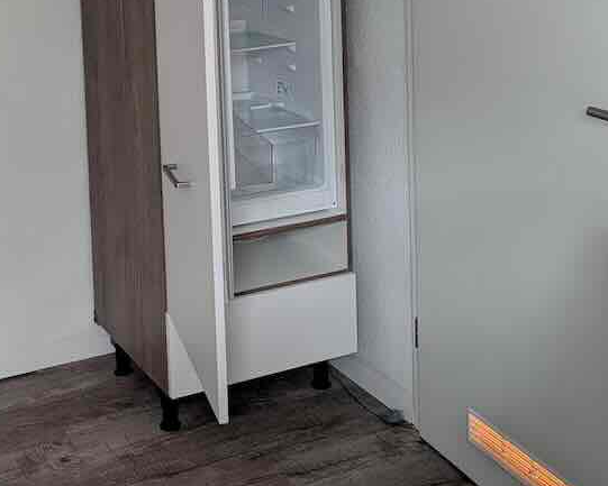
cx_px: 143
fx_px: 936
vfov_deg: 27.4
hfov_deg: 35.1
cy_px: -2
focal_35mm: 52
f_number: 1.68
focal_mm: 6.9
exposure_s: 1/25
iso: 258
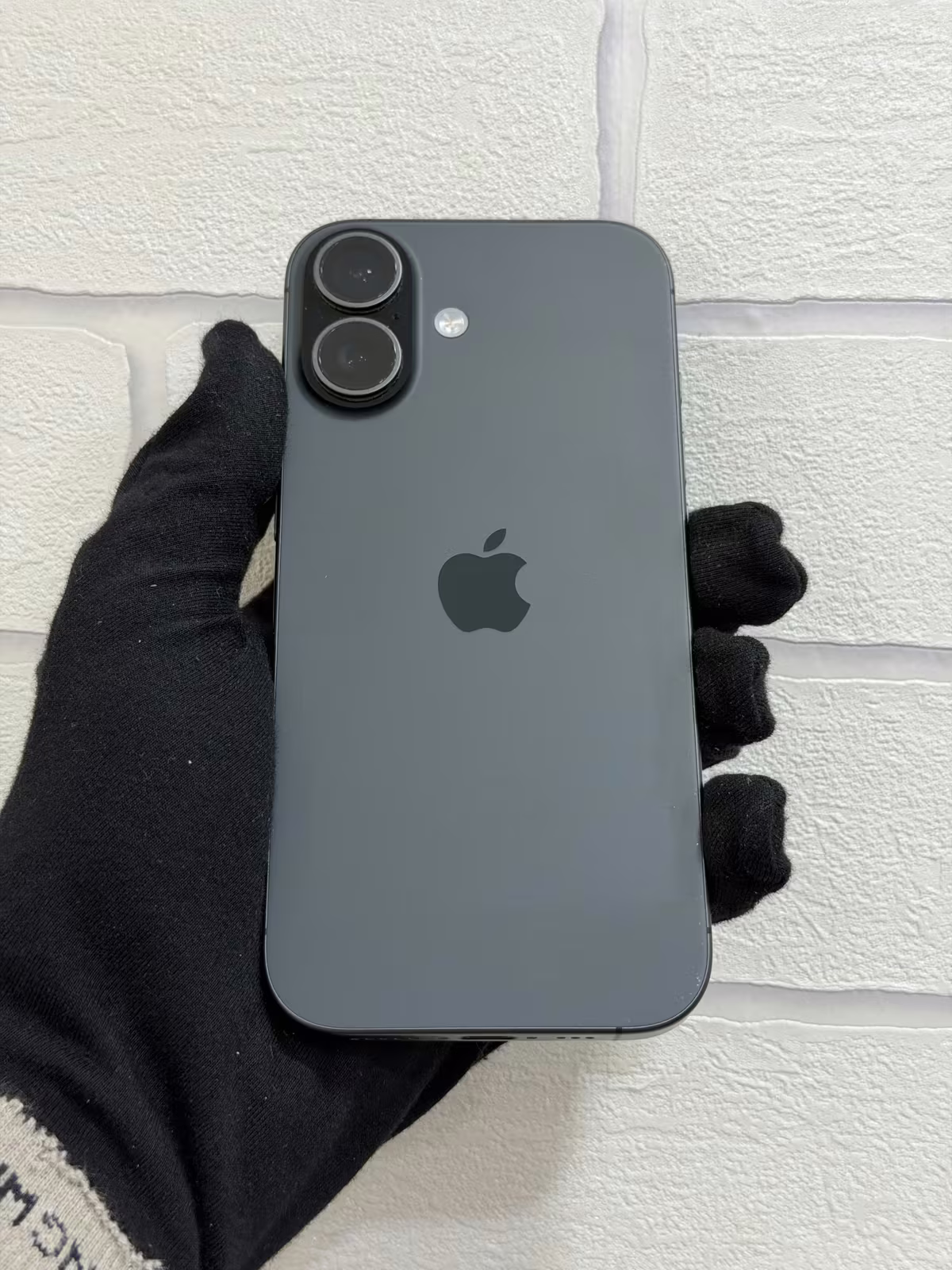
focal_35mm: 48
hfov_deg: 30.3
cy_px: 635
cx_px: 476
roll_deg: -1.7
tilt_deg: +1.1
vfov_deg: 39.7
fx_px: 1760
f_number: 1.78
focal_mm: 6.76
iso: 100
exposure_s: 1/100
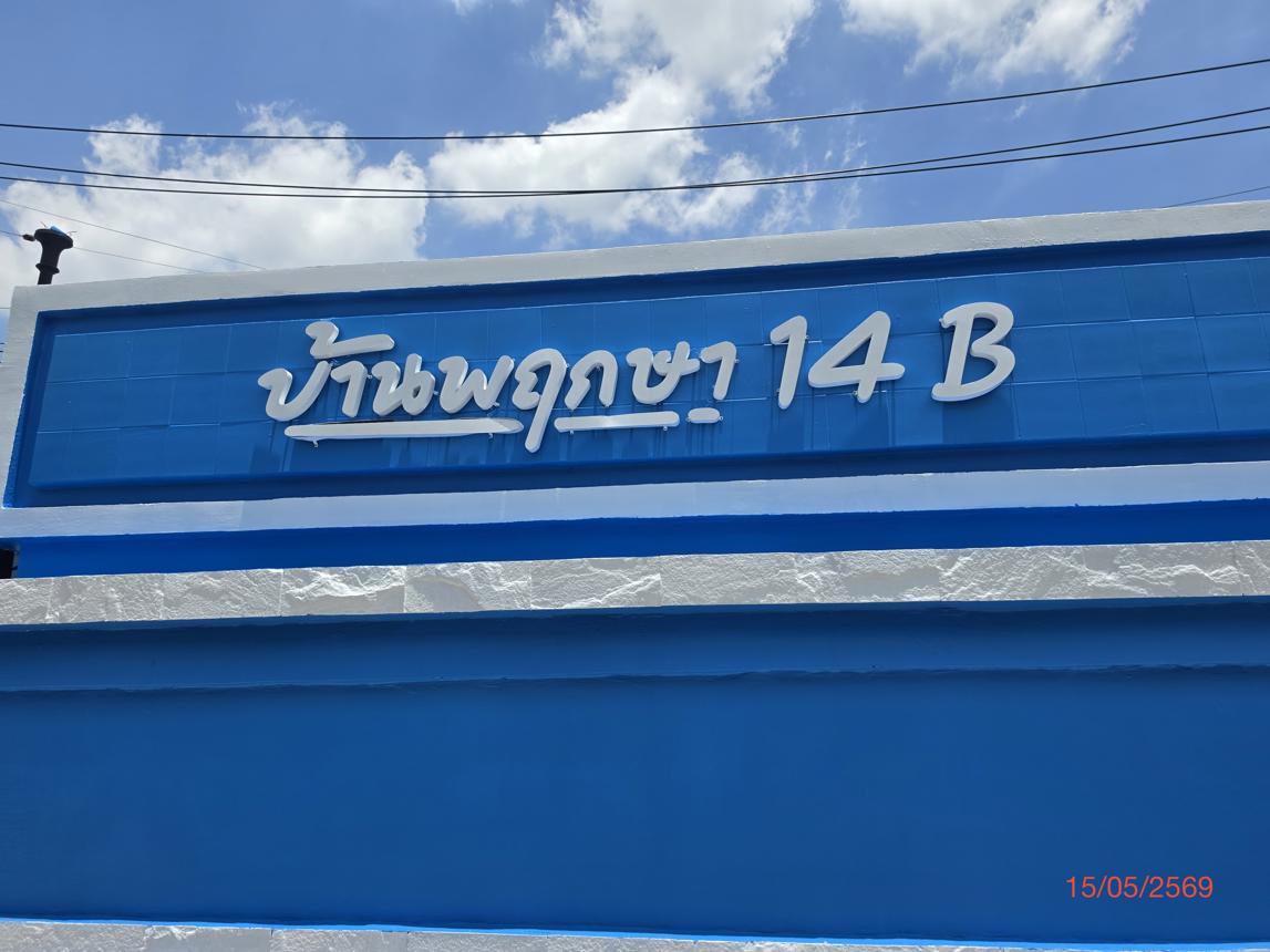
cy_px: 476
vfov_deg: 58.9
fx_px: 844
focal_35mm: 23
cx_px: 635
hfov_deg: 73.9
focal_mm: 6.5
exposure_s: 1/7939
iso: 64
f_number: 1.4
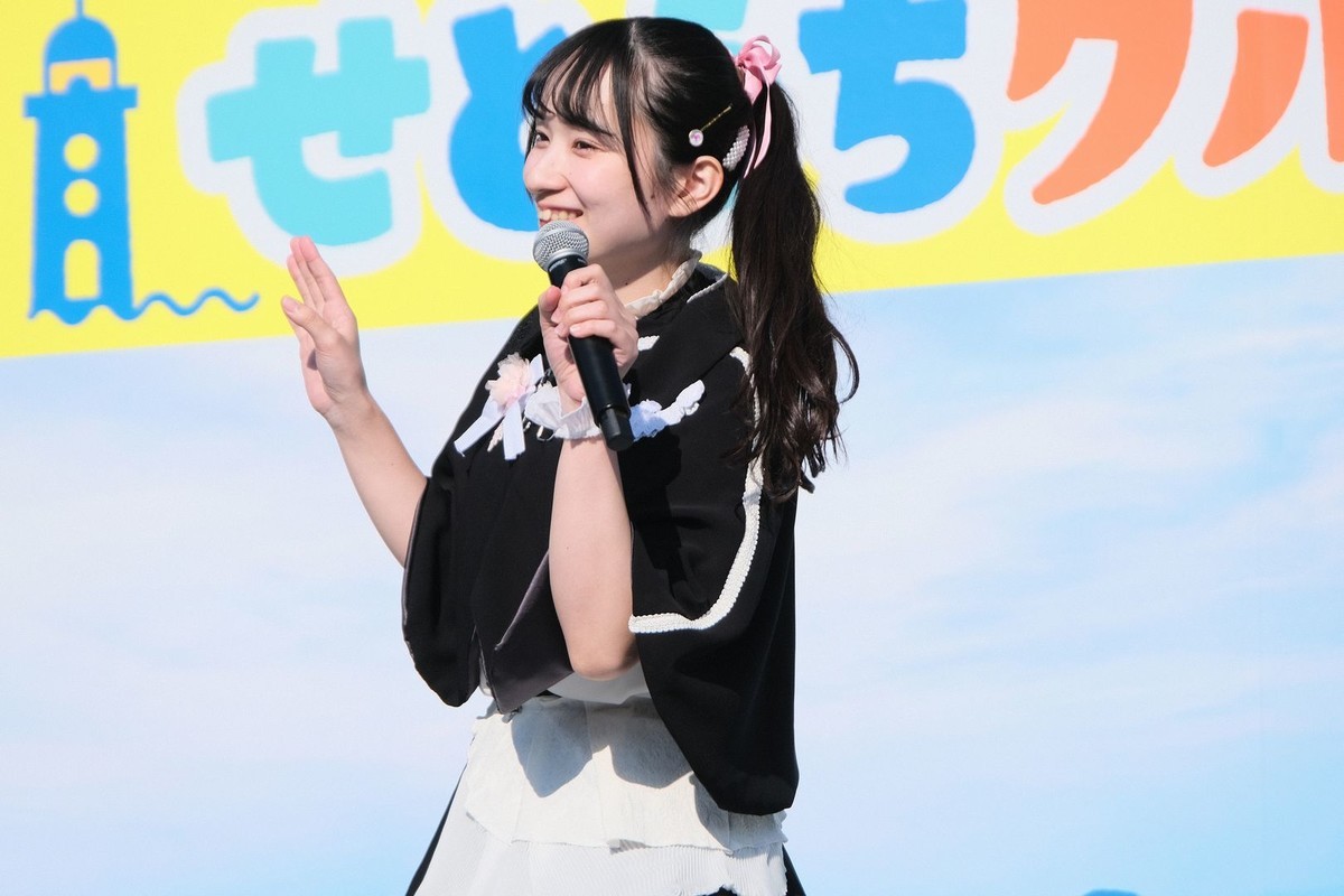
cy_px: 448
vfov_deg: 6.8
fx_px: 7578
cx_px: 672
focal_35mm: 203
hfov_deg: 10.1
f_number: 5.6
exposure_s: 1/2200
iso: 640
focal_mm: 135
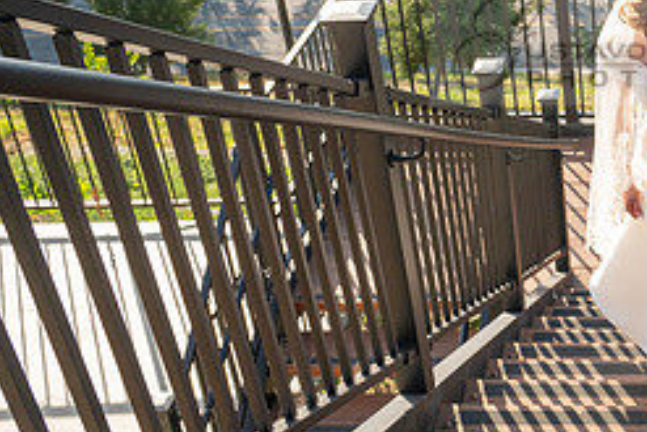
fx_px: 1097
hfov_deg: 30.4
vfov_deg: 21.8
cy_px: 43
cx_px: 657
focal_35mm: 61
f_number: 10
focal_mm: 26
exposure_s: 1/500
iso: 250
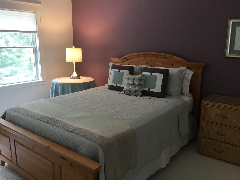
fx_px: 215
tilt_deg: -12.5
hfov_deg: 58.4
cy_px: 90
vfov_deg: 45.4
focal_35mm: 31
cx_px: 120
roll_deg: +0.2
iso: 80
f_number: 2.4
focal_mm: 3.3
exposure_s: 1/30
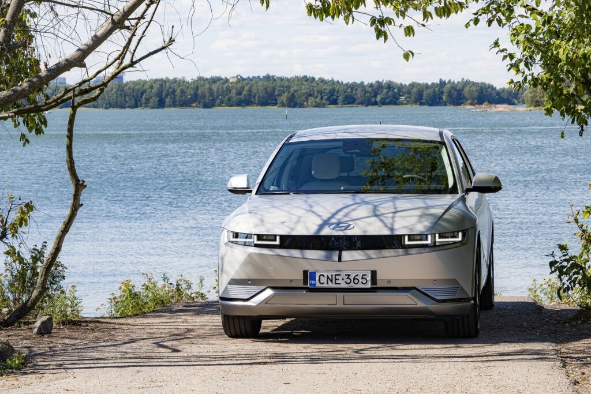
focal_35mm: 130
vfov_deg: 10.6
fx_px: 2134
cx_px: 296
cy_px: 197
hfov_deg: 15.8
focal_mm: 87
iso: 64
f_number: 10
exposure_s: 1/125
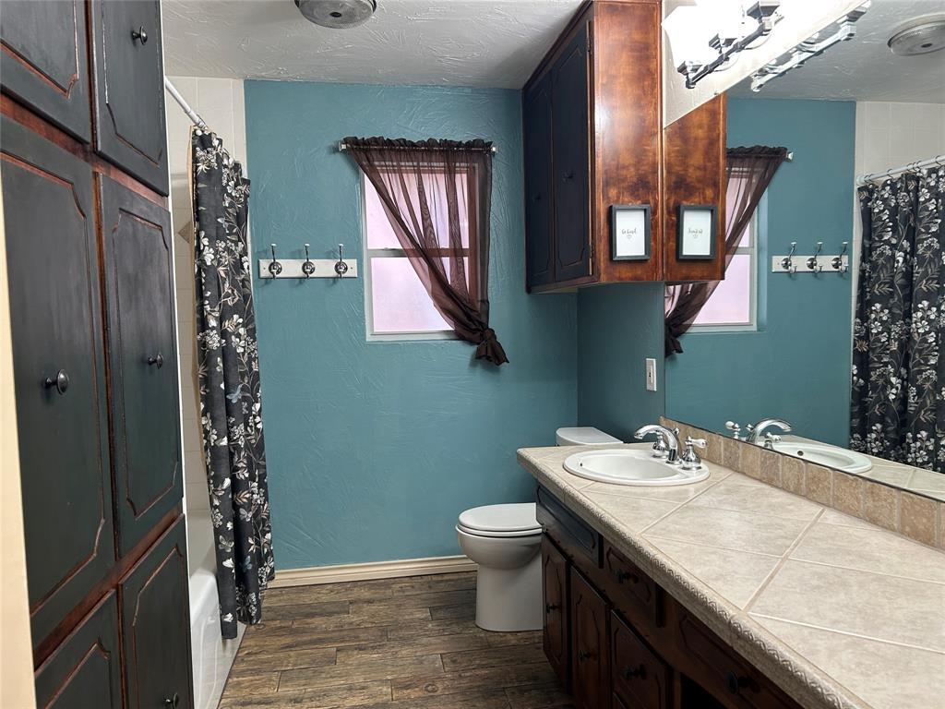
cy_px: 354
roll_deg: +1.7
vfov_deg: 53.1
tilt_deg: -3.0
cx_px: 472
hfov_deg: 67.3
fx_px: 710
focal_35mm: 26
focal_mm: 5.7
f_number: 1.5
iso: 100
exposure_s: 1/60
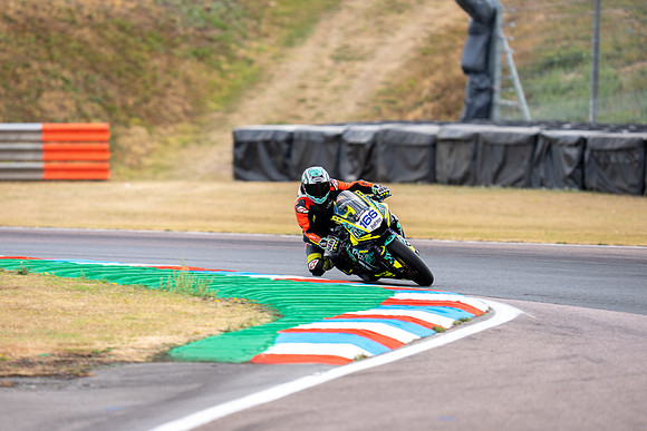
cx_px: 308
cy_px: 212
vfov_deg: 3.3
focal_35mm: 419
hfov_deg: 4.9
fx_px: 7532
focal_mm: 400
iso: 80
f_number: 3.5
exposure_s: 1/400
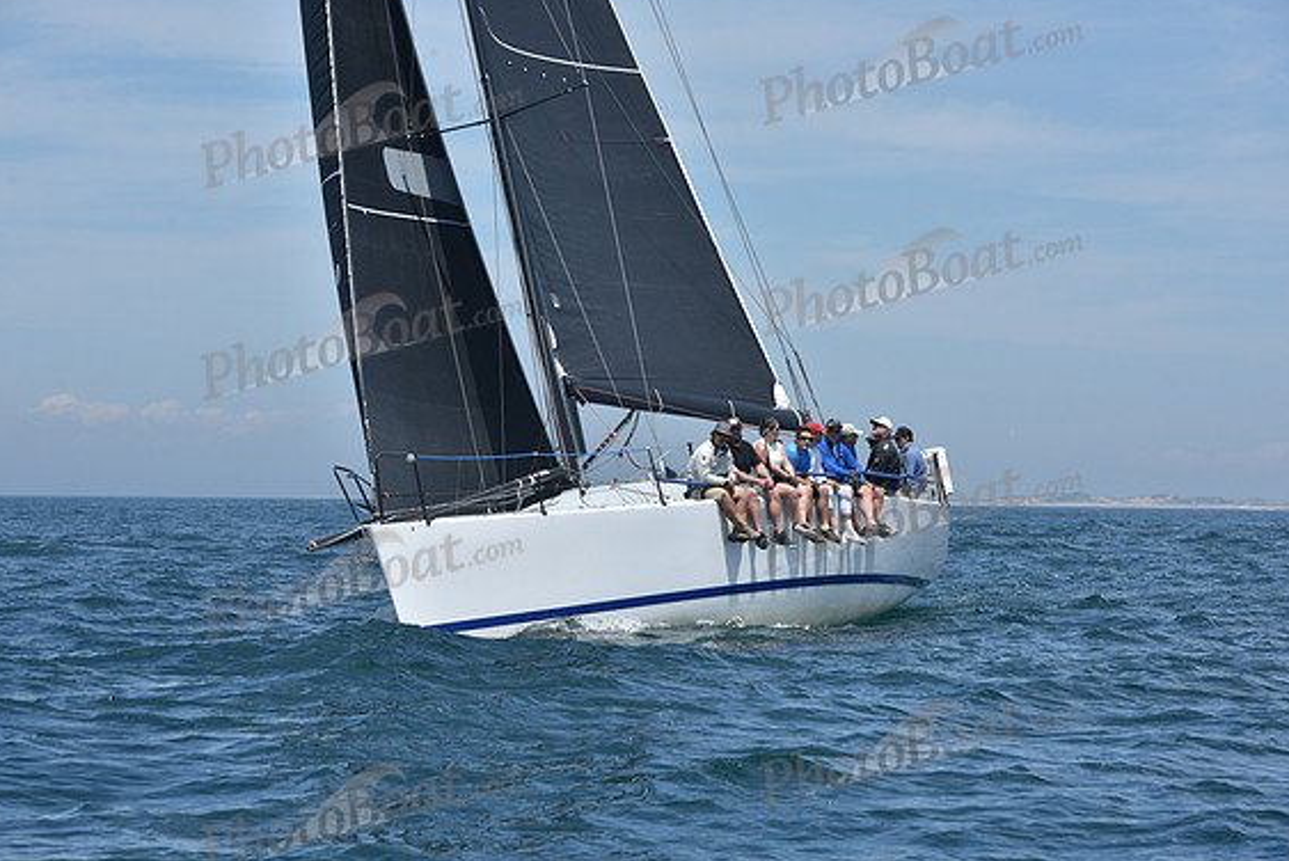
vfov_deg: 9.9
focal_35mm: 139
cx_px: 643
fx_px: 4979
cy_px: 427
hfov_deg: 14.8
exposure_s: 1/800
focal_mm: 135
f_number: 11
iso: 250
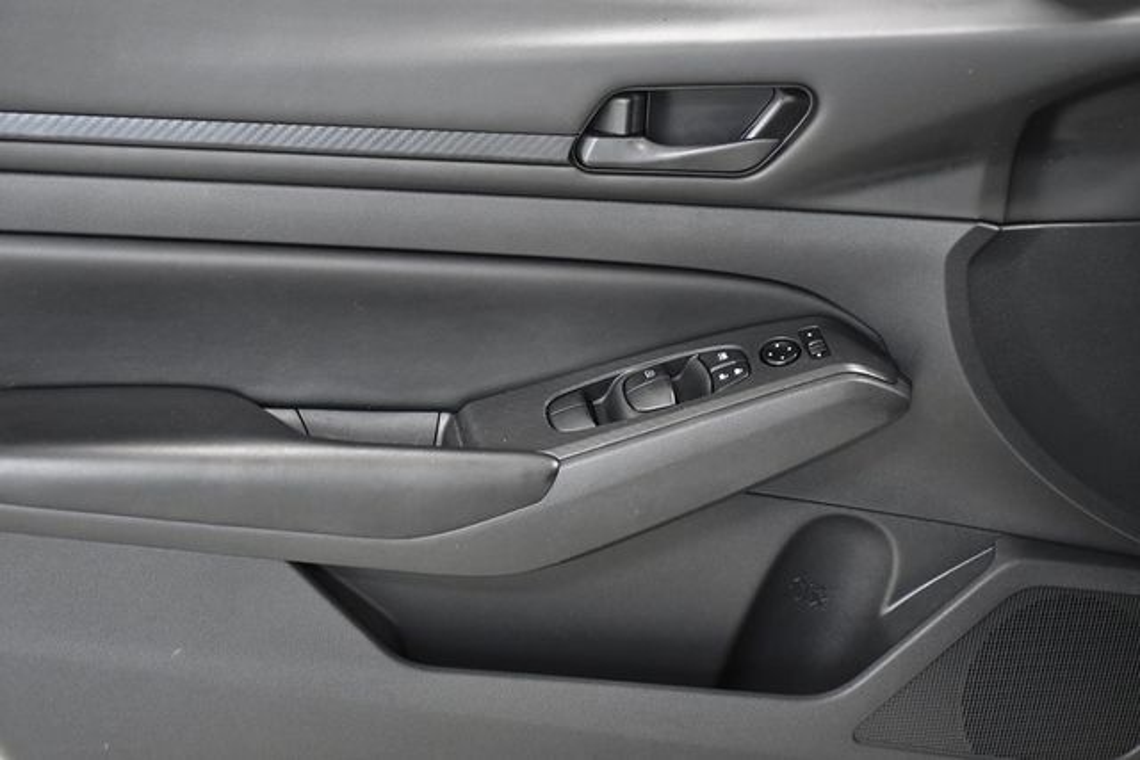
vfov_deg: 20.3
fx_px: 2122
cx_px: 570
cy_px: 380
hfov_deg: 30.1
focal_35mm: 67
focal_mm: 45
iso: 2500
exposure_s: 1/100
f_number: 4.5
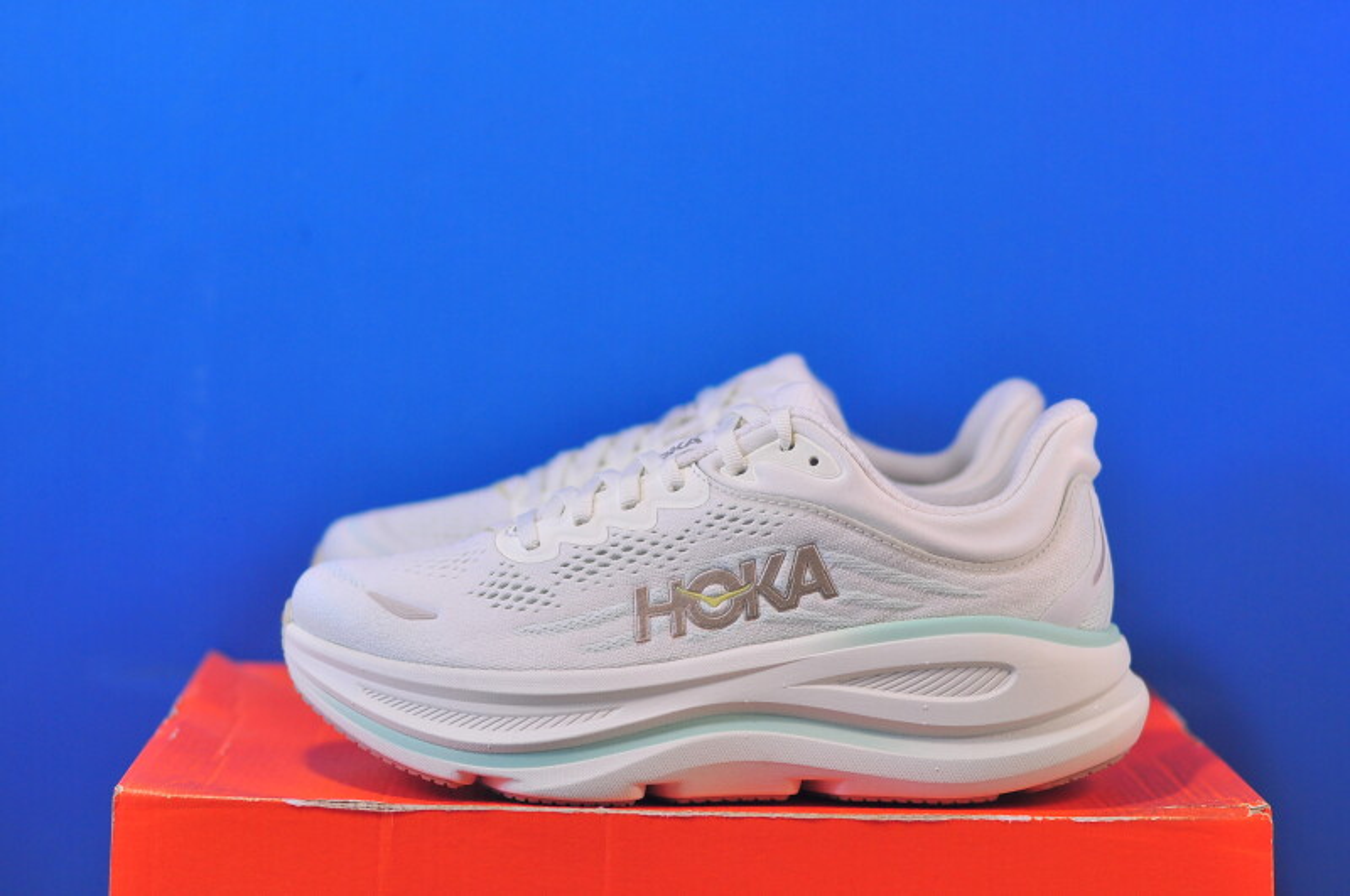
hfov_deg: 27.0
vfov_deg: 18.1
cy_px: 448
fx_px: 2808
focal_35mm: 75
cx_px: 675
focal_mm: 50
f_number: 2.5
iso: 250
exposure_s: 1/320
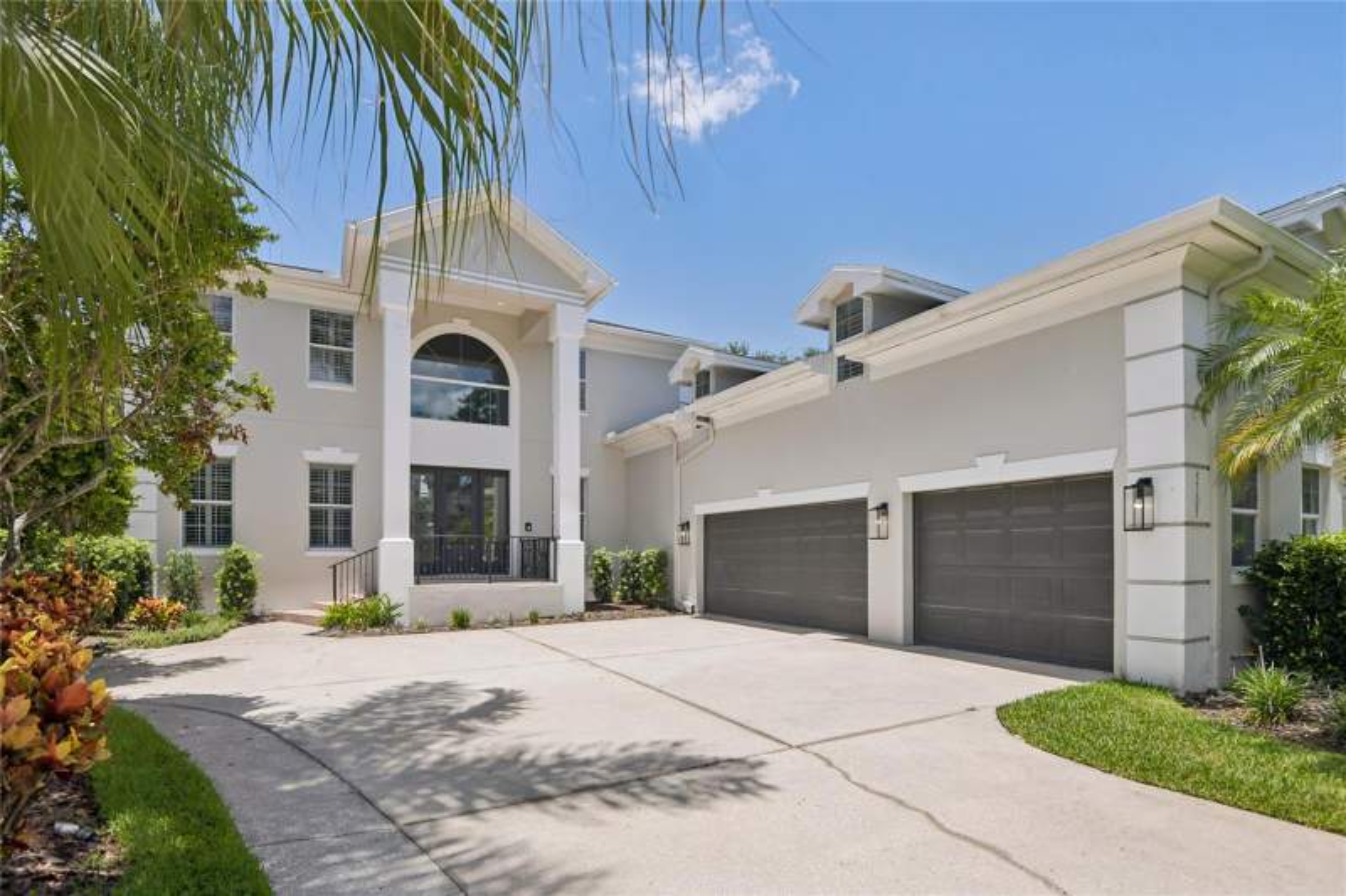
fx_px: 598
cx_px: 673
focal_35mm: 16
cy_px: 448
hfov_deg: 96.7
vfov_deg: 73.7
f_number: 8
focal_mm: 16
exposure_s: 1/2000
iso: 400
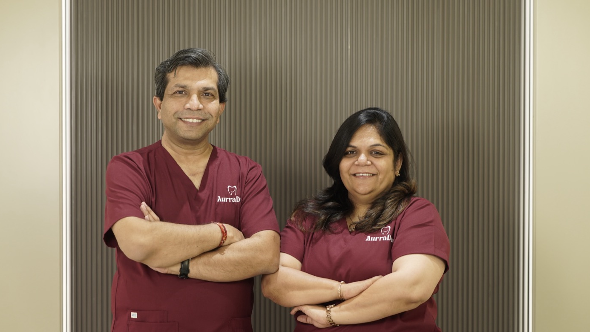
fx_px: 1408
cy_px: 185
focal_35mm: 90
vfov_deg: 13.4
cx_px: 294
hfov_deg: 23.7
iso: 640
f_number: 2.8
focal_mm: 85
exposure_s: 1/125
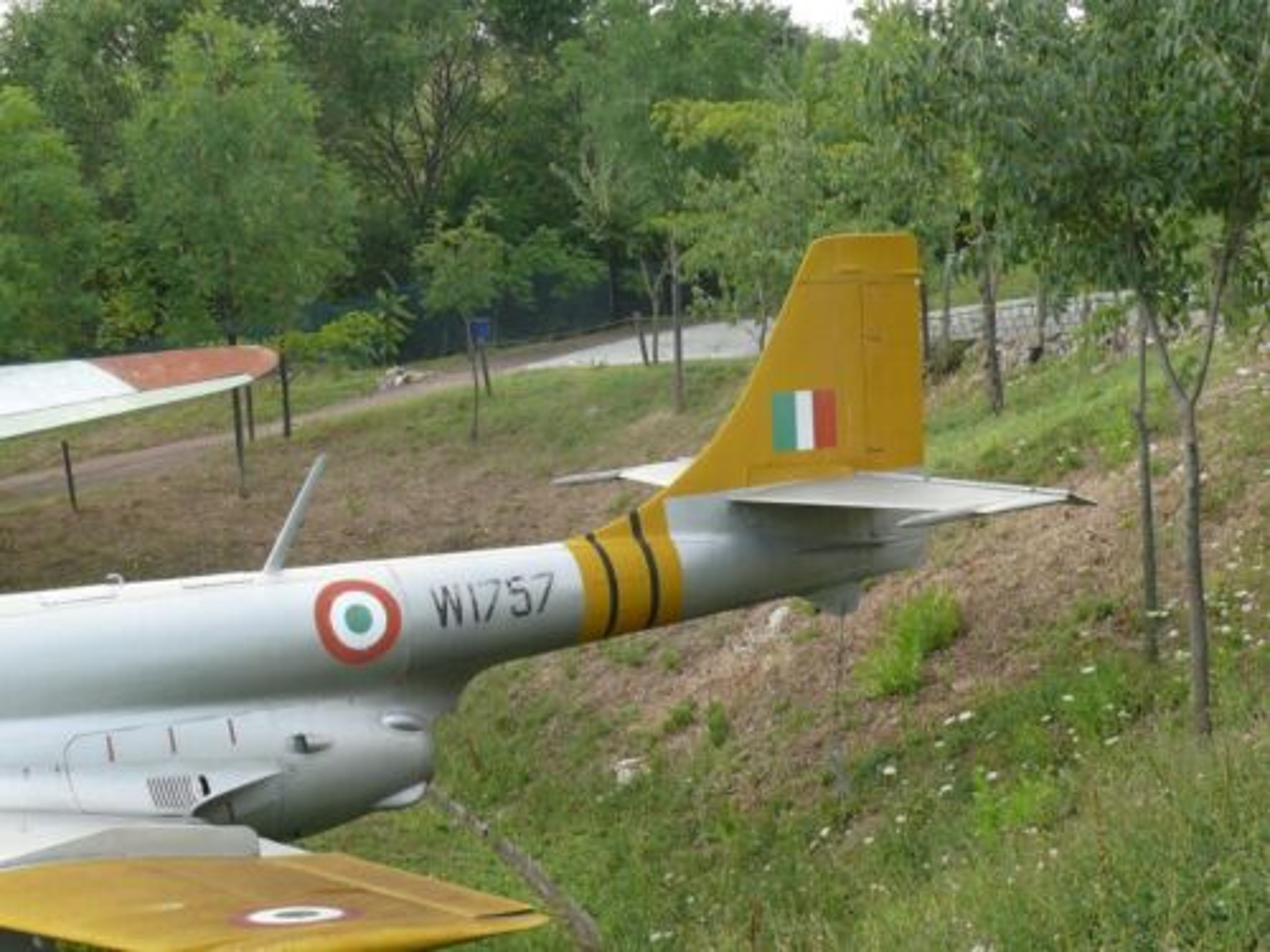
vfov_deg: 19.6
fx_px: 2752
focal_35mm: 75
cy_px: 476
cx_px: 635
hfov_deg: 26.0
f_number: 4
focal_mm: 11.4
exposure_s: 1/250
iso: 100
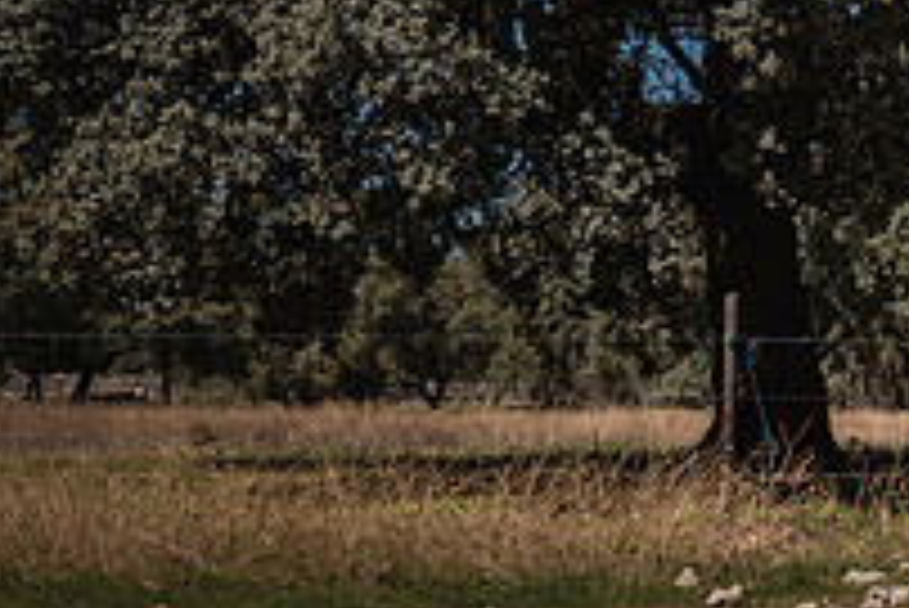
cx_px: 1246
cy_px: -114
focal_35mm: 105
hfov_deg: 17.9
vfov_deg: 12.8
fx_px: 2653
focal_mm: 35
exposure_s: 1/800
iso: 250
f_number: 7.1
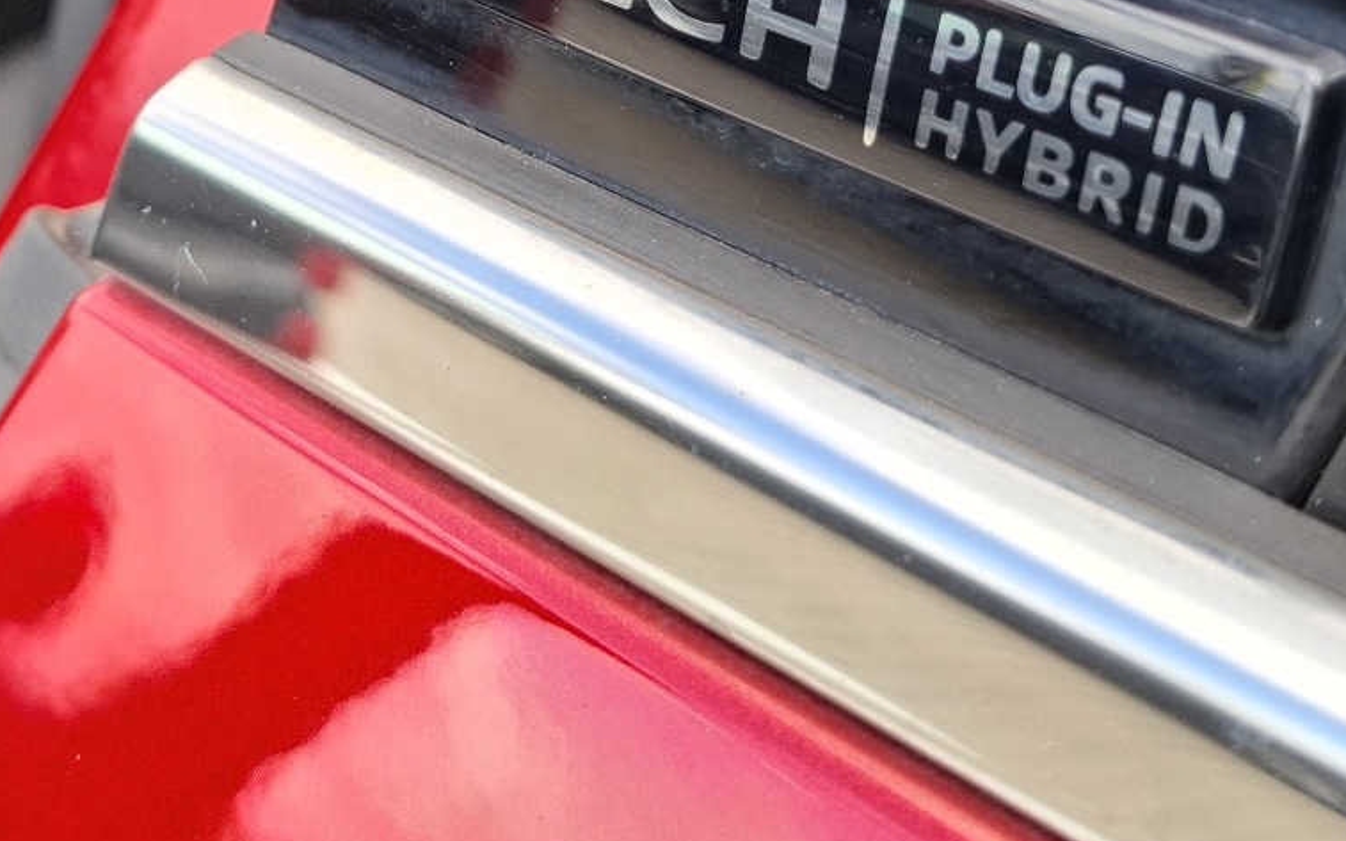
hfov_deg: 34.6
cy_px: -9
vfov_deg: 21.5
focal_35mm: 58
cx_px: 400
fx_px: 2127
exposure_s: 1/255
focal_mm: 5.54
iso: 50
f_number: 1.8
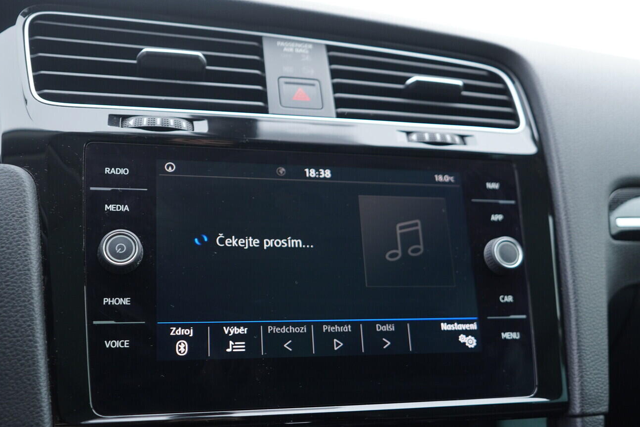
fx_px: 711
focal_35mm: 40
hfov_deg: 48.5
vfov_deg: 33.4
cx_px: 324
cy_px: 212
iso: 250
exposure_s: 1/40
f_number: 2.8
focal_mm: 24
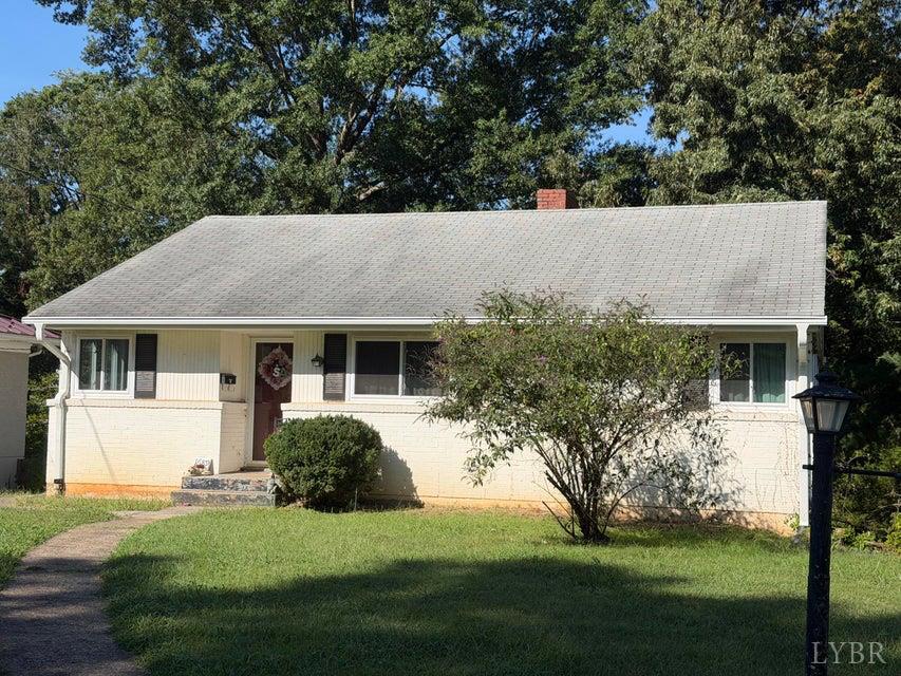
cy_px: 338
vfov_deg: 30.3
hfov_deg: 39.7
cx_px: 450
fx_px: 1250
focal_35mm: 48
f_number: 1.78
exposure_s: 1/4587
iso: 64
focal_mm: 6.76
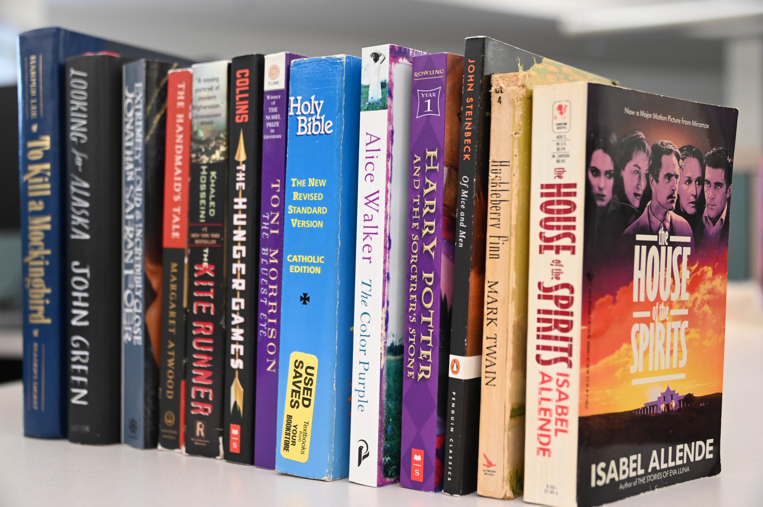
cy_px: 254
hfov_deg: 43.6
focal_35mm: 45
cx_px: 382
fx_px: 953
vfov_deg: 29.8
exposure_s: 1/125
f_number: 4.2
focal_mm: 45
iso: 2800
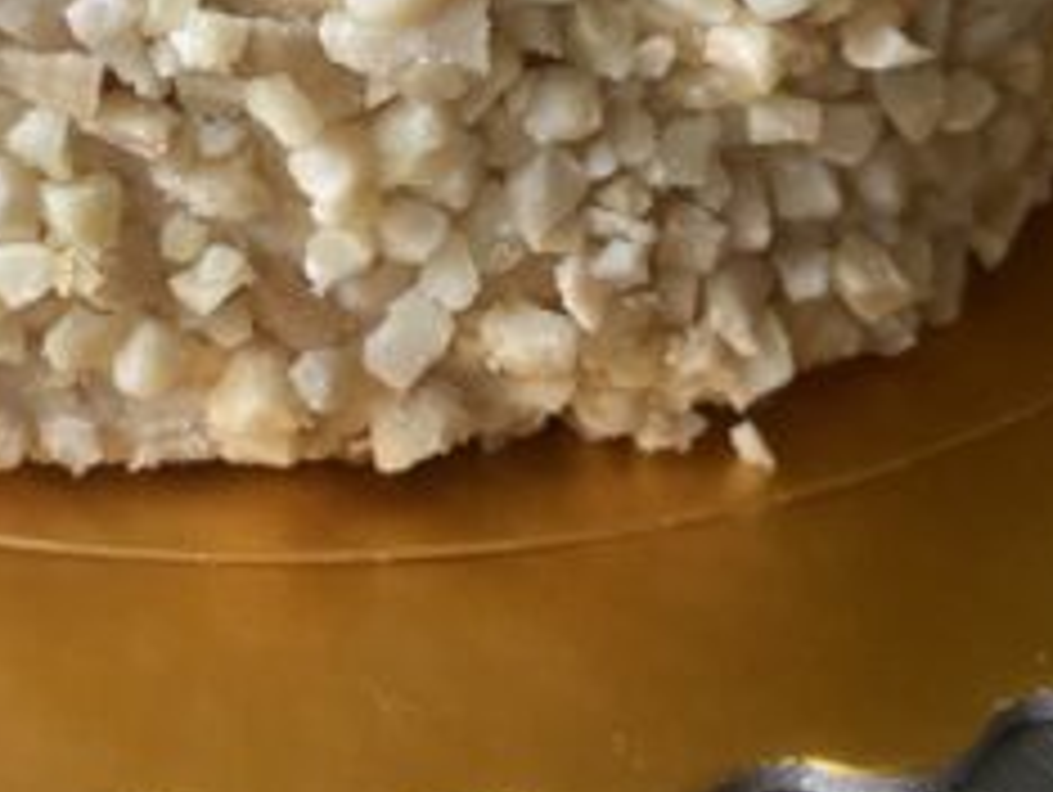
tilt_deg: -24.4
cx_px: 313
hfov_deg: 26.1
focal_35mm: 74
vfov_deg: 18.6
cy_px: -216
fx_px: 2253
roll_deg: -0.6
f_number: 1.8
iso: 320
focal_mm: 4.25
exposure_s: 1/60
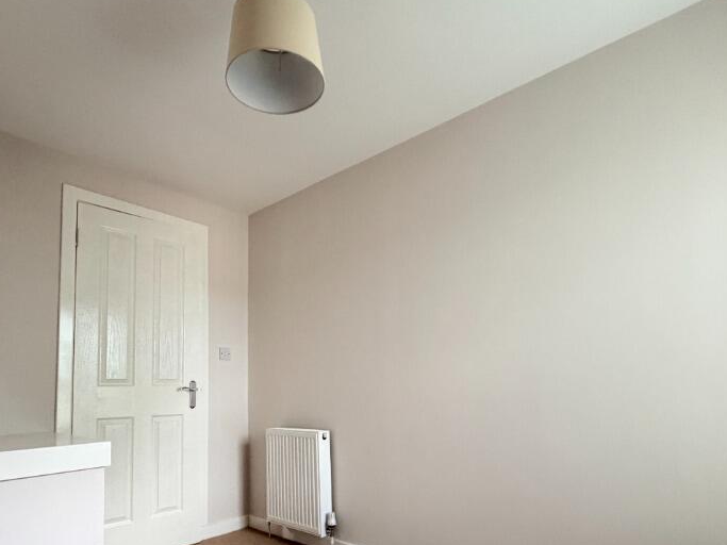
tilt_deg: +3.7
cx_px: 349
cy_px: 361
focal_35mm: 21
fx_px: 441
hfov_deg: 79.0
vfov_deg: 62.0
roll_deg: +1.6
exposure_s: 1/85
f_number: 2.2
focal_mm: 2.22
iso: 320
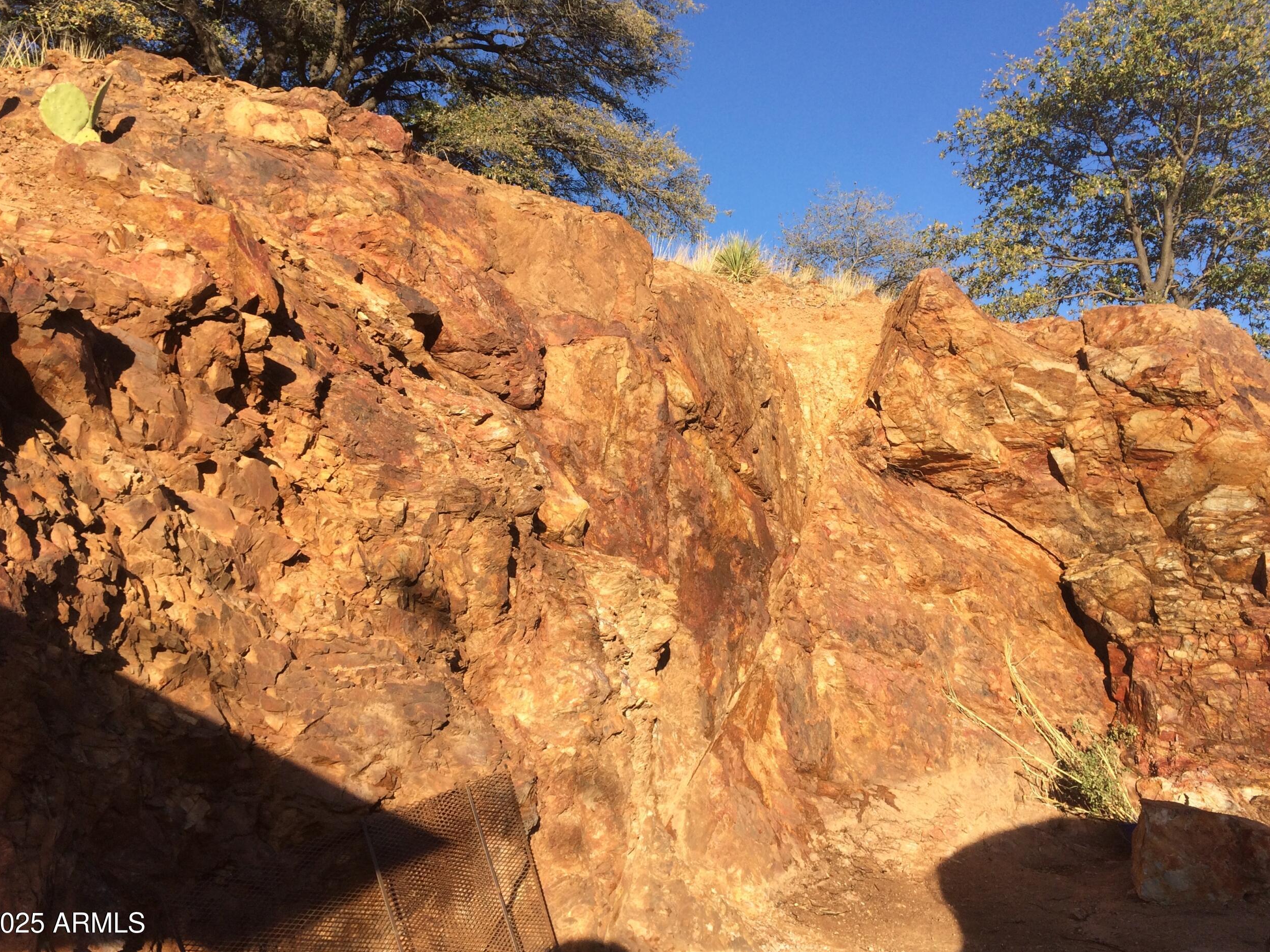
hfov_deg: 60.0
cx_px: 638
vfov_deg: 46.8
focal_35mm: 30
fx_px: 1101
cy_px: 475
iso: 32
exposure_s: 1/1026
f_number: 2.2
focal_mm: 4.15
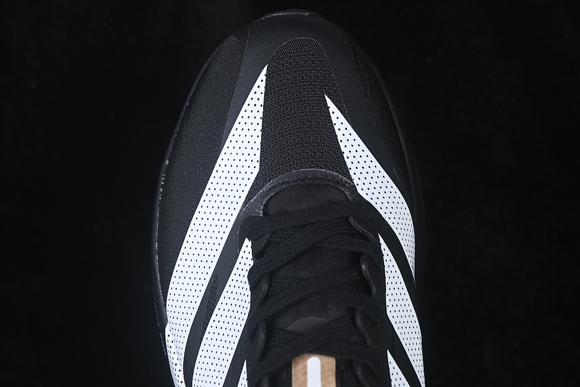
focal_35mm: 75
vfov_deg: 18.2
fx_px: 1208
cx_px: 290
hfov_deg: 27.0
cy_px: 194
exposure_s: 1/60
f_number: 6.3
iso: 160
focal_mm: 50
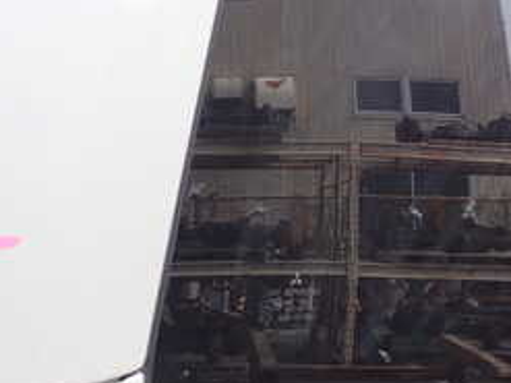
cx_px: 470
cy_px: 33
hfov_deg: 25.8
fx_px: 1077
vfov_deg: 19.7
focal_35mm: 73
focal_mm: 5.4
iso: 100
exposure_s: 1/320
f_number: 3.2
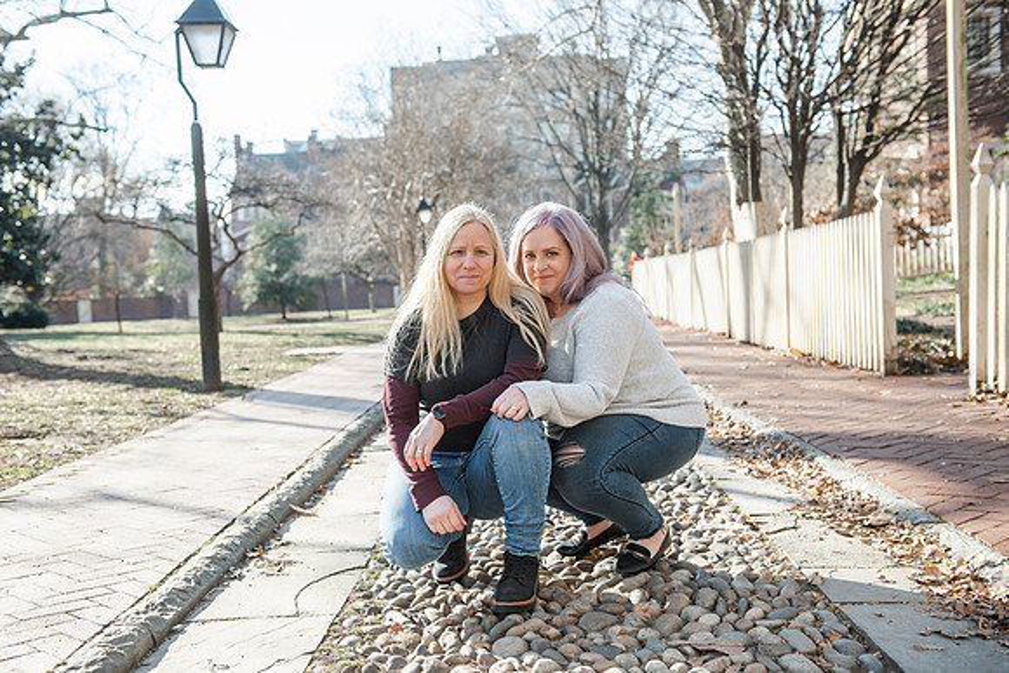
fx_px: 1261
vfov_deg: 29.9
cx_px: 504
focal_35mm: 45
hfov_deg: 43.6
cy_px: 336
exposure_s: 1/1250
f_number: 4
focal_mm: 45
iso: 400
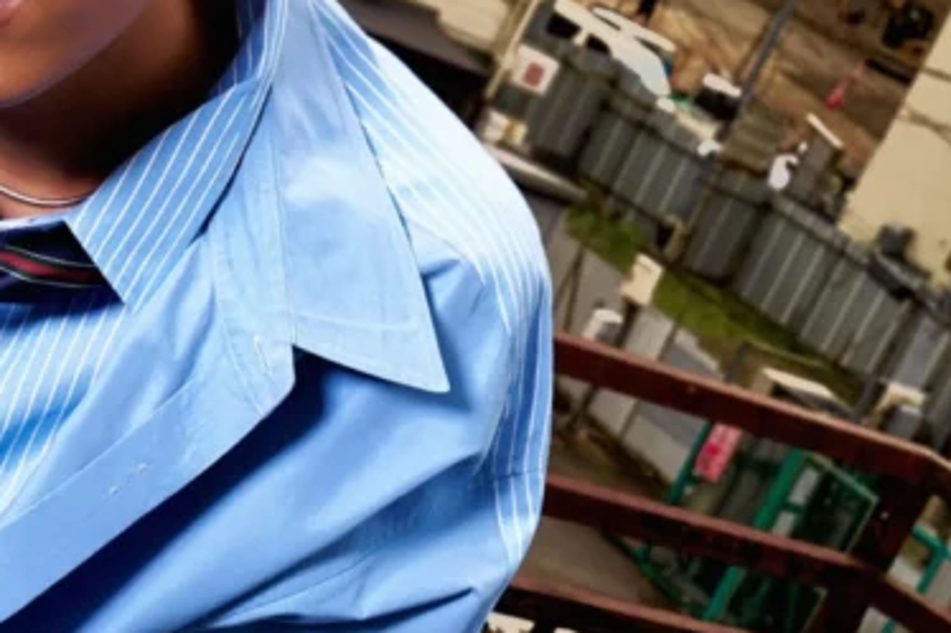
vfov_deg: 12.8
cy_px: 418
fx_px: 2825
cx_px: 325
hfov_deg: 19.1
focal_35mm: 107
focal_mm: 25
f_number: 8
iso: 64
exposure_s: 1/200
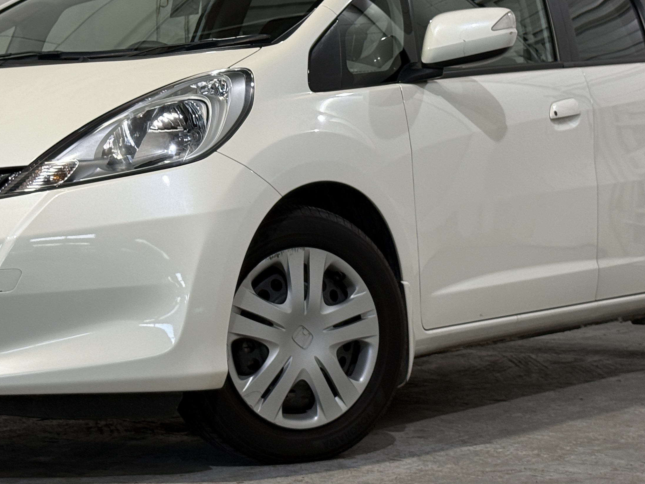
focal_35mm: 88
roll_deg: +0.6
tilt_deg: +2.9
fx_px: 1640
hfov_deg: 22.2
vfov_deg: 16.7
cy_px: 122
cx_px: 235
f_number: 1.78
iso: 64
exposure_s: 1/60
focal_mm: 6.76
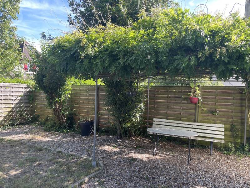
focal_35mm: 25
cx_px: 125
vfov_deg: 54.9
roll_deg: -1.9
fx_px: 181
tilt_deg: -1.5
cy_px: 94
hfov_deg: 69.4
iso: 32
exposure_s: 1/291
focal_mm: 5.1
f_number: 1.6
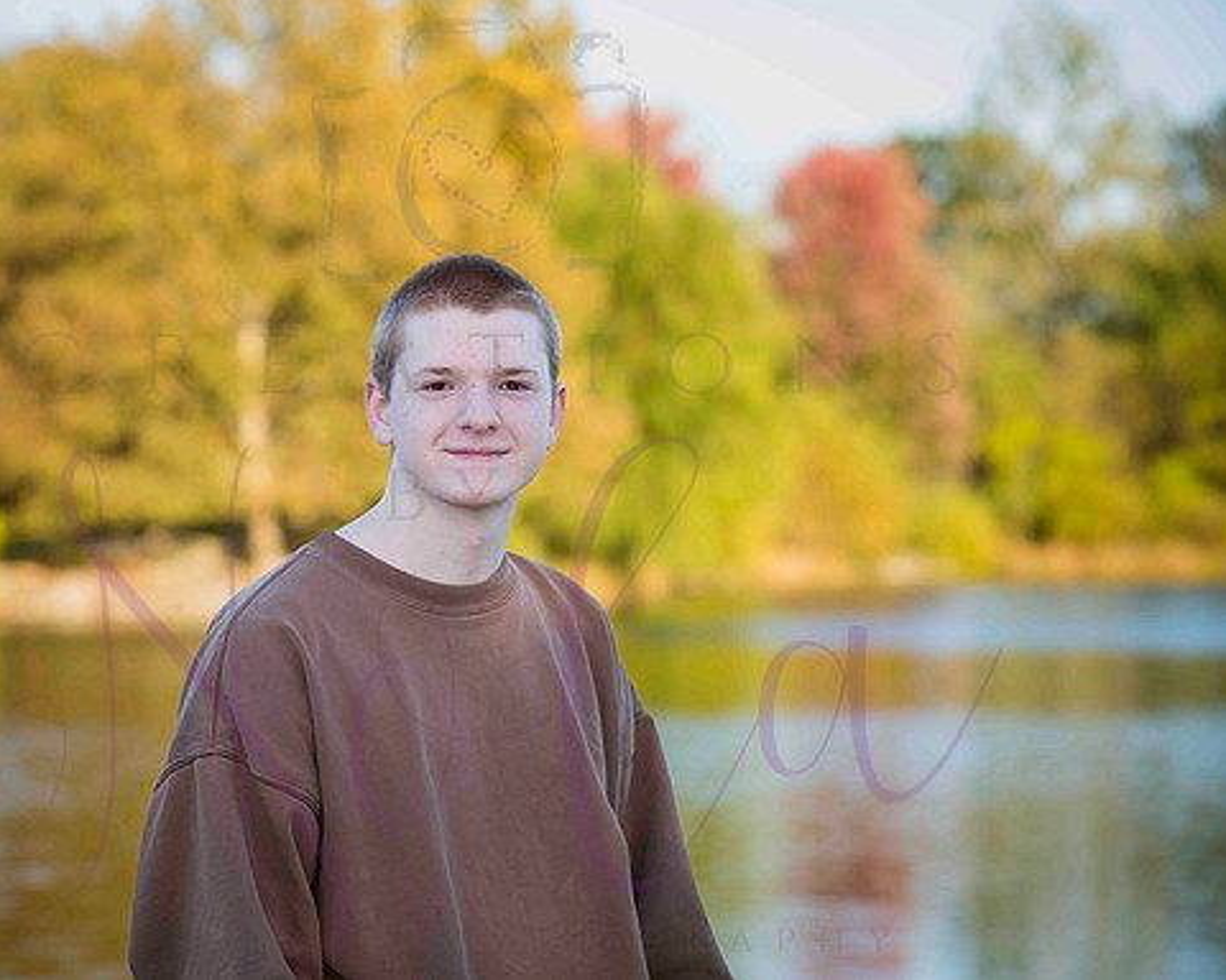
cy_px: 489
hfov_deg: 12.6
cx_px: 490
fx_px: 5552
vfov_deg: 10.1
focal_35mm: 153
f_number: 5.6
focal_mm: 135
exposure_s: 1/400
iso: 400
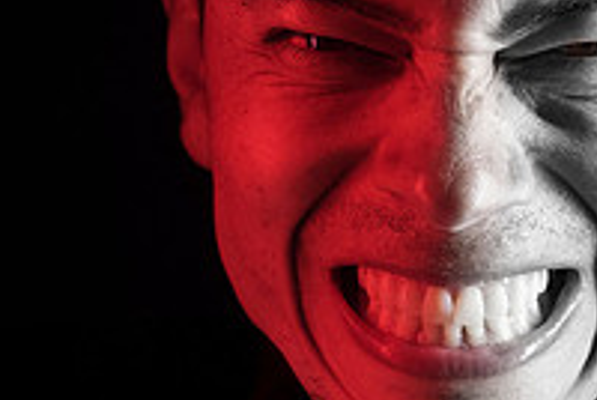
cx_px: 564
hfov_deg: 8.3
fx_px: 4085
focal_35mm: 246
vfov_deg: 5.6
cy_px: 46
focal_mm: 85
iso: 800
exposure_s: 1/160
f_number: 4
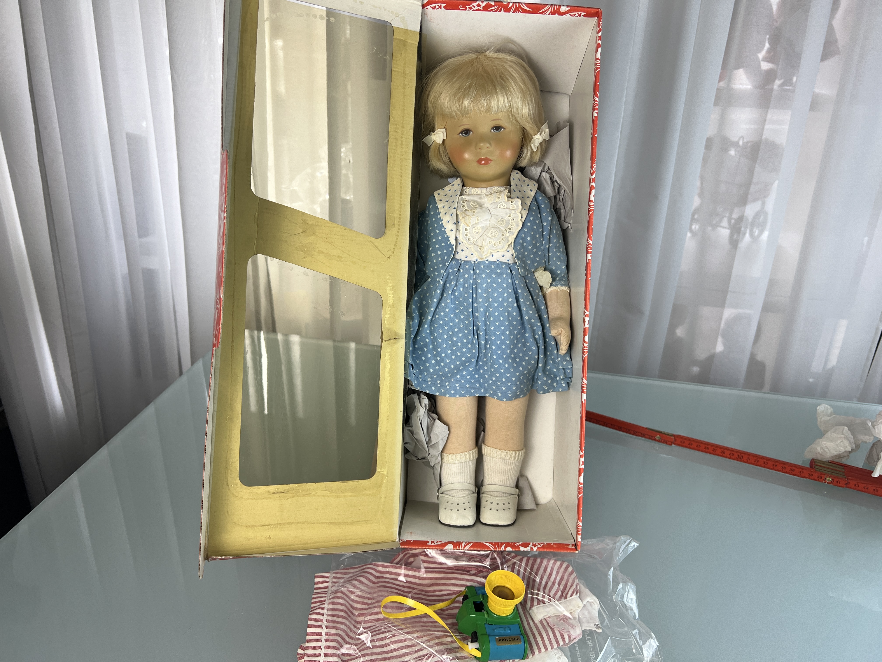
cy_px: 331
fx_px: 662
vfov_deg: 53.1
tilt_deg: -24.1
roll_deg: -2.6
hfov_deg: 67.3
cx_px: 441
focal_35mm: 26
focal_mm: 5.7
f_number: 1.5
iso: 40
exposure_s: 1/244
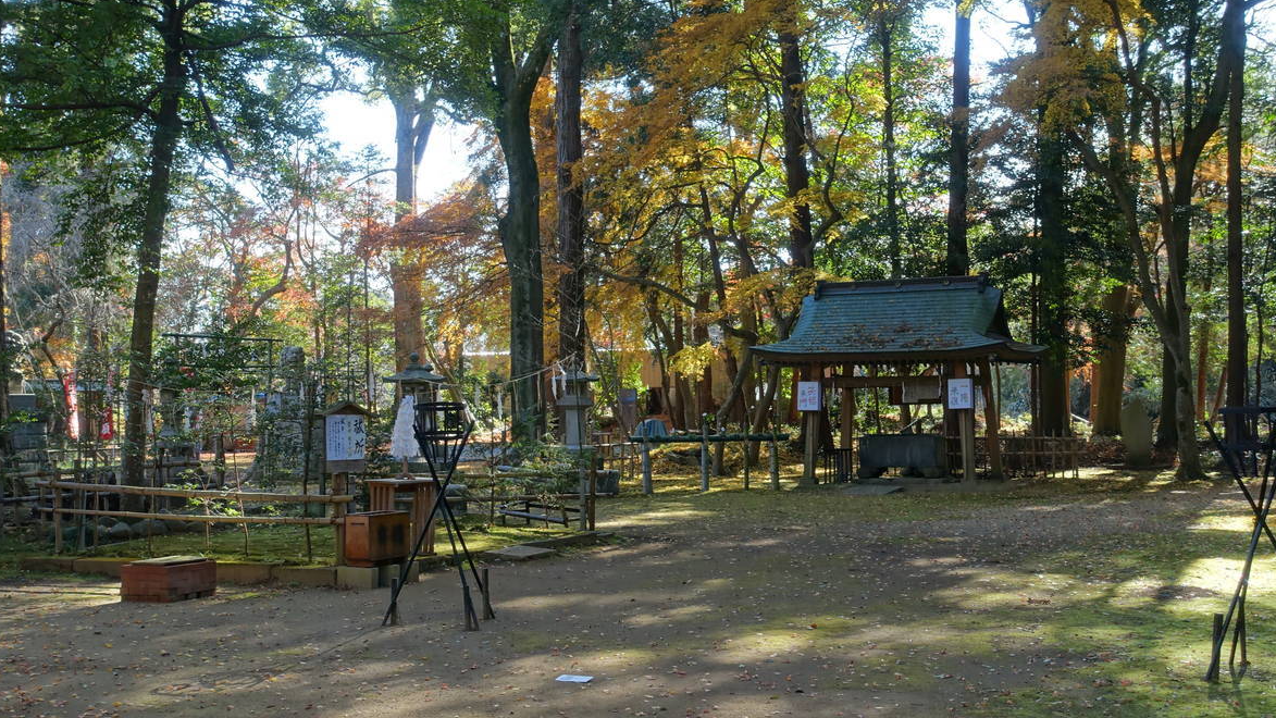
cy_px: 344
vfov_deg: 26.5
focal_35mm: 45
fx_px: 1523
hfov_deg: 45.5
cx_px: 625
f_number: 3.5
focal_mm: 15.52
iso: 125
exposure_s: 1/80
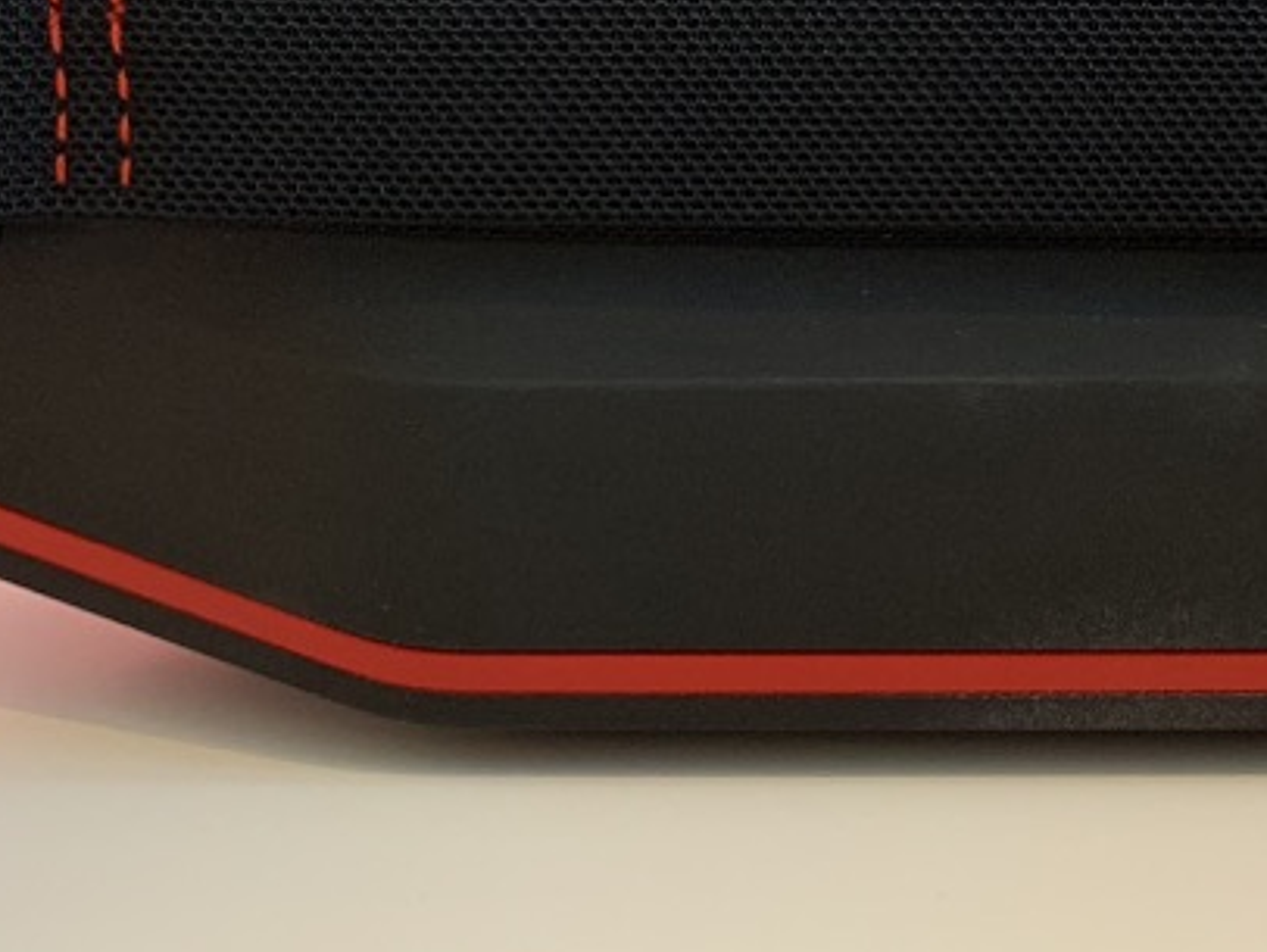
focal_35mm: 64
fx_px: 2344
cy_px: -41
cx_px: 1117
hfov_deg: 29.1
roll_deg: +0.0
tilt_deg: -9.2
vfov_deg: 22.0
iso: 400
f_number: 1.8
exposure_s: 1/59
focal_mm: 4.25
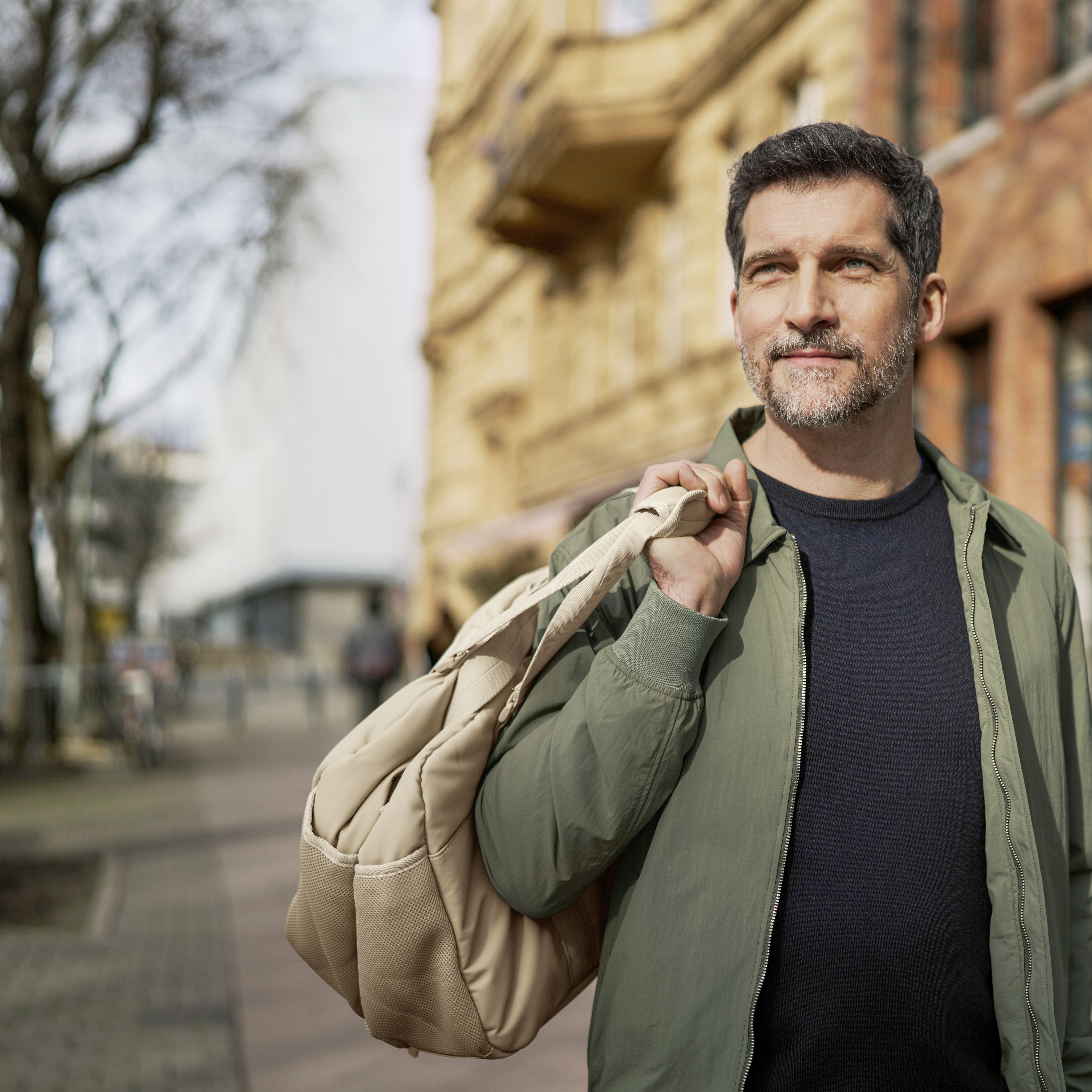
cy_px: 543
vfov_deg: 37.6
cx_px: 728
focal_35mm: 45
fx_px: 1606
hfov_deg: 37.2
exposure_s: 1/2000
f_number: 1.4
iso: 100
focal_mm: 35
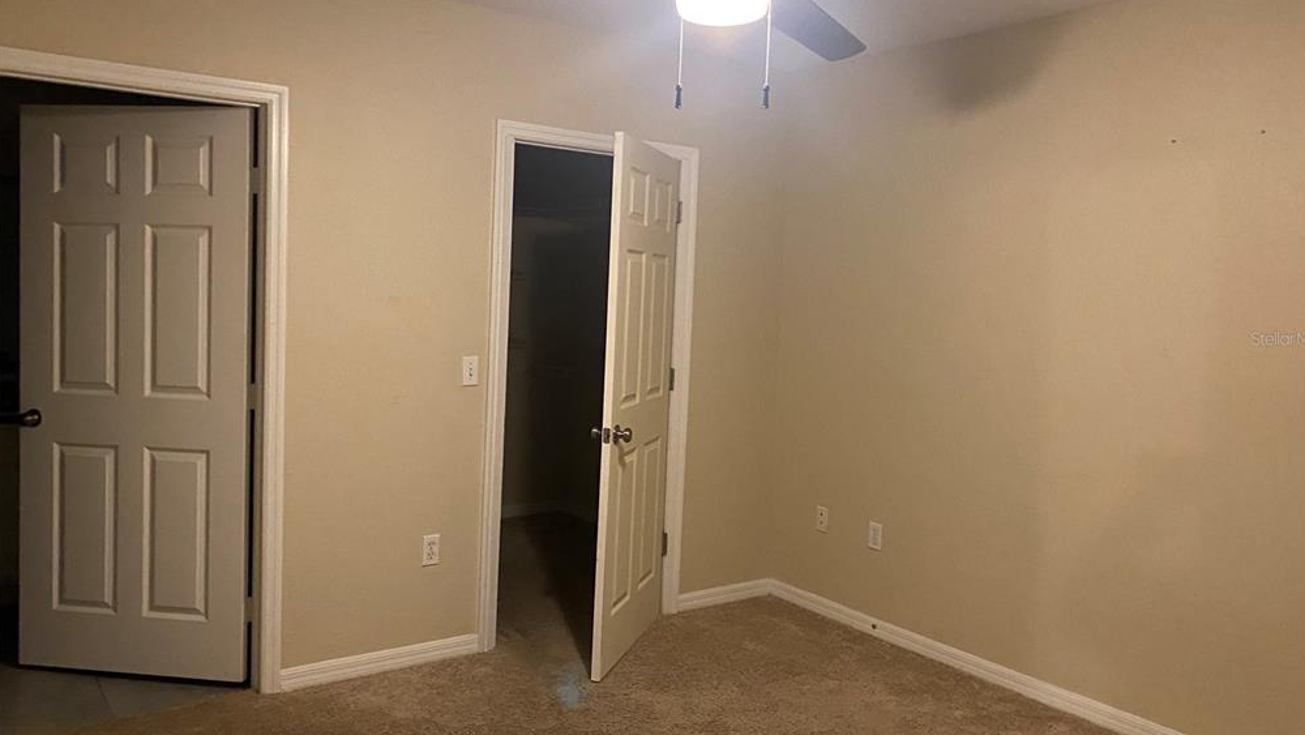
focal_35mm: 29
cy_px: 338
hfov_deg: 66.1
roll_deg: -2.9
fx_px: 1004
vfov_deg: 40.2
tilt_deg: -3.2
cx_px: 662
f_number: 1.8
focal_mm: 4.25
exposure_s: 1/30
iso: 640
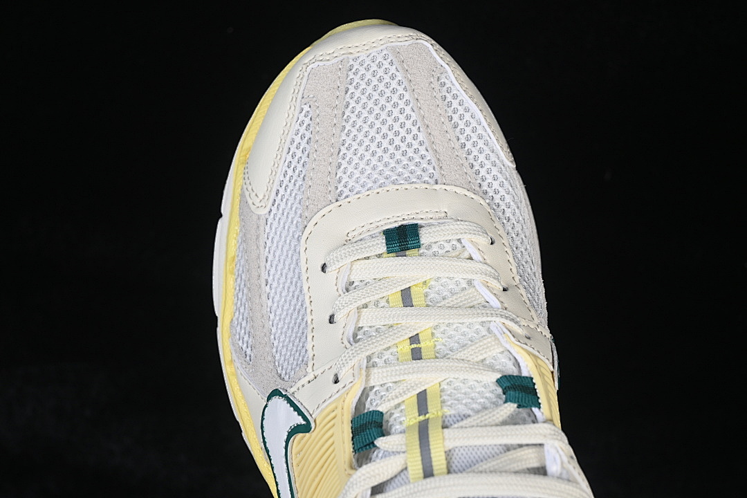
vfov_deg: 18.2
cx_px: 374
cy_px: 249
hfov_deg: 27.0
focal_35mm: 75
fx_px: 1556
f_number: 7.1
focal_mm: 50
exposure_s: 1/80
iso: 160
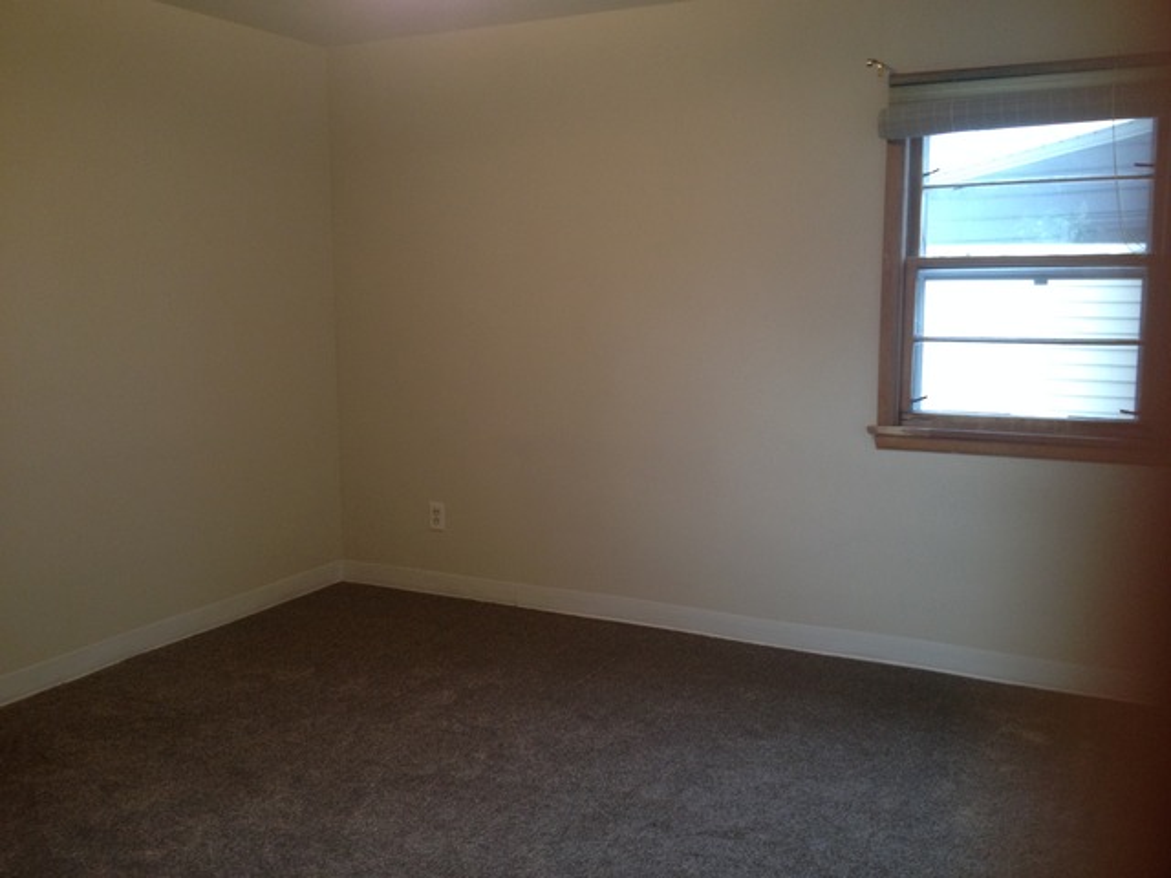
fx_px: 1184
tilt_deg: -9.4
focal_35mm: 35
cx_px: 586
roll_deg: +0.4
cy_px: 439
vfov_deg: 40.7
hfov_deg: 52.6
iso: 125
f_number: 2.4
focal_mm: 4.28
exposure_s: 1/20
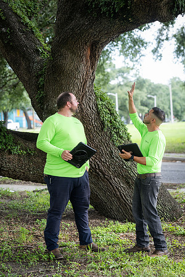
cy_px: 138
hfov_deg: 16.1
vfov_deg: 23.9
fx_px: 655
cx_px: 92
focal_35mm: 85
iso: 500
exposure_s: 1/500
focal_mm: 85
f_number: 3.5
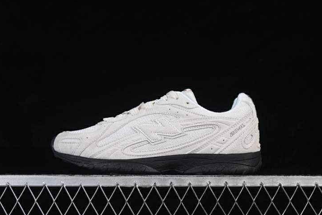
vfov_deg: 17.9
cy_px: 107
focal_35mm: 76
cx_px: 162
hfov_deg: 26.7
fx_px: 680
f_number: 8
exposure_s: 1/80
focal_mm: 50
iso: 160
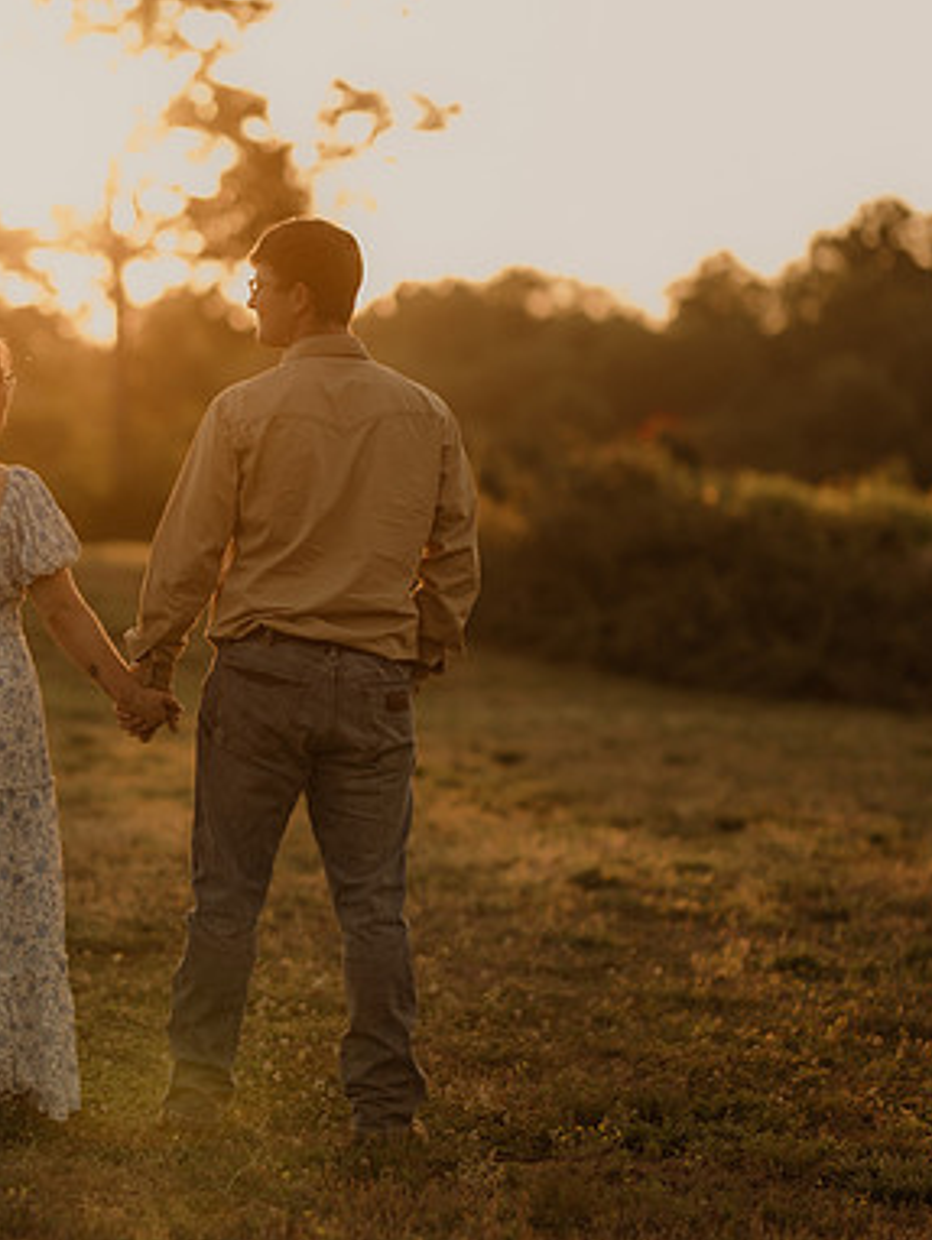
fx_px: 4446
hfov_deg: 11.9
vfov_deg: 15.9
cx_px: 71
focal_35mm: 124
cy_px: 625
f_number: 1.6
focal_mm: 85
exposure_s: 1/1250
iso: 200
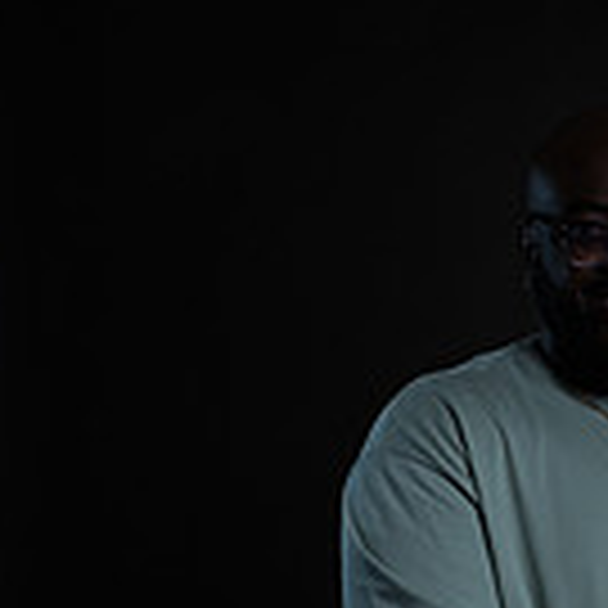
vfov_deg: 16.2
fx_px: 1967
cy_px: 878
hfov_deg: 17.1
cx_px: 644
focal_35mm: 99
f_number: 5.6
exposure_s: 1/250
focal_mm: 35
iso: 500
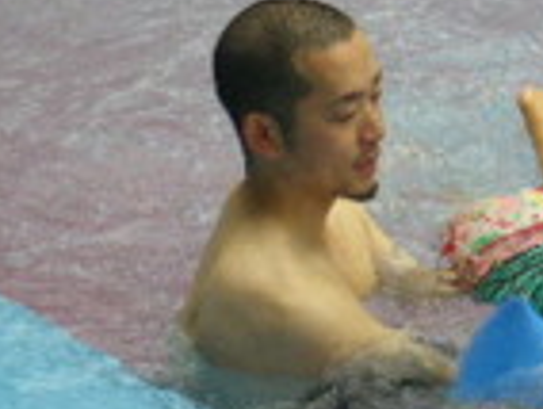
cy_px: 157
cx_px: 600
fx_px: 2043
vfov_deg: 11.4
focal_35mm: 130
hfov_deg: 14.8
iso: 125
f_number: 3.9
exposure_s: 1/50
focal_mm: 7.3
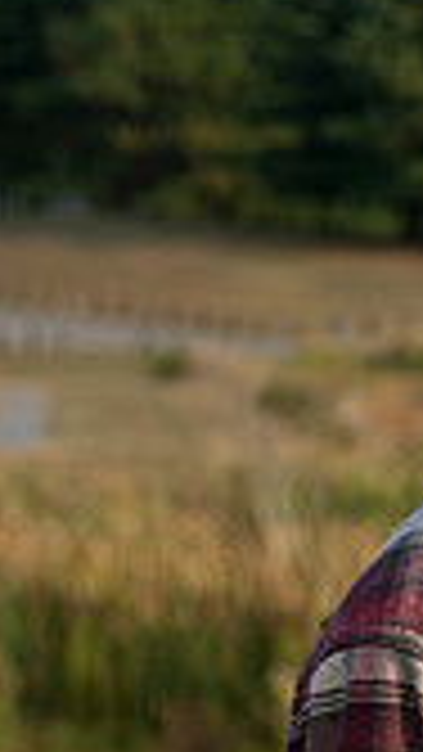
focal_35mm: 254
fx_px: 5062
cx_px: 1224
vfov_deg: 8.5
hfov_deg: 4.6
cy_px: 657
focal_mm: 70
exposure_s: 1/640
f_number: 6.3
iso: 250
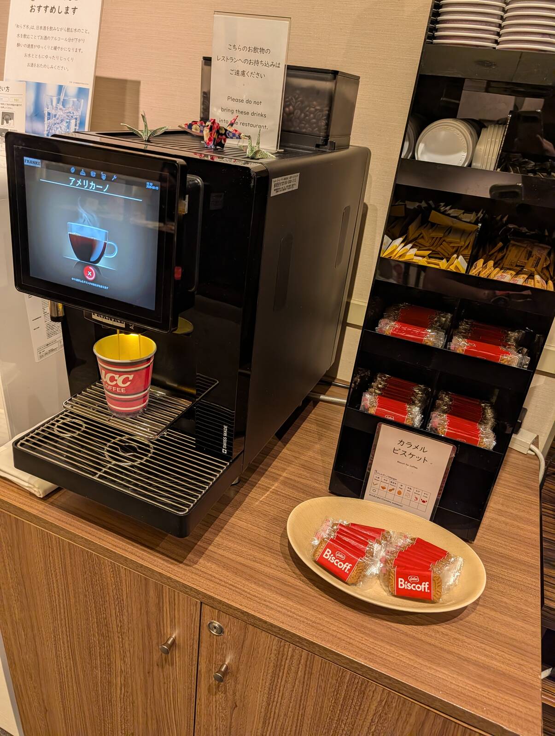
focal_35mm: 24
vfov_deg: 71.5
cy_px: 368
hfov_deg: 56.9
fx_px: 512
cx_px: 278
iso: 432
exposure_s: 1/120
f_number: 1.68
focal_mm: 6.9
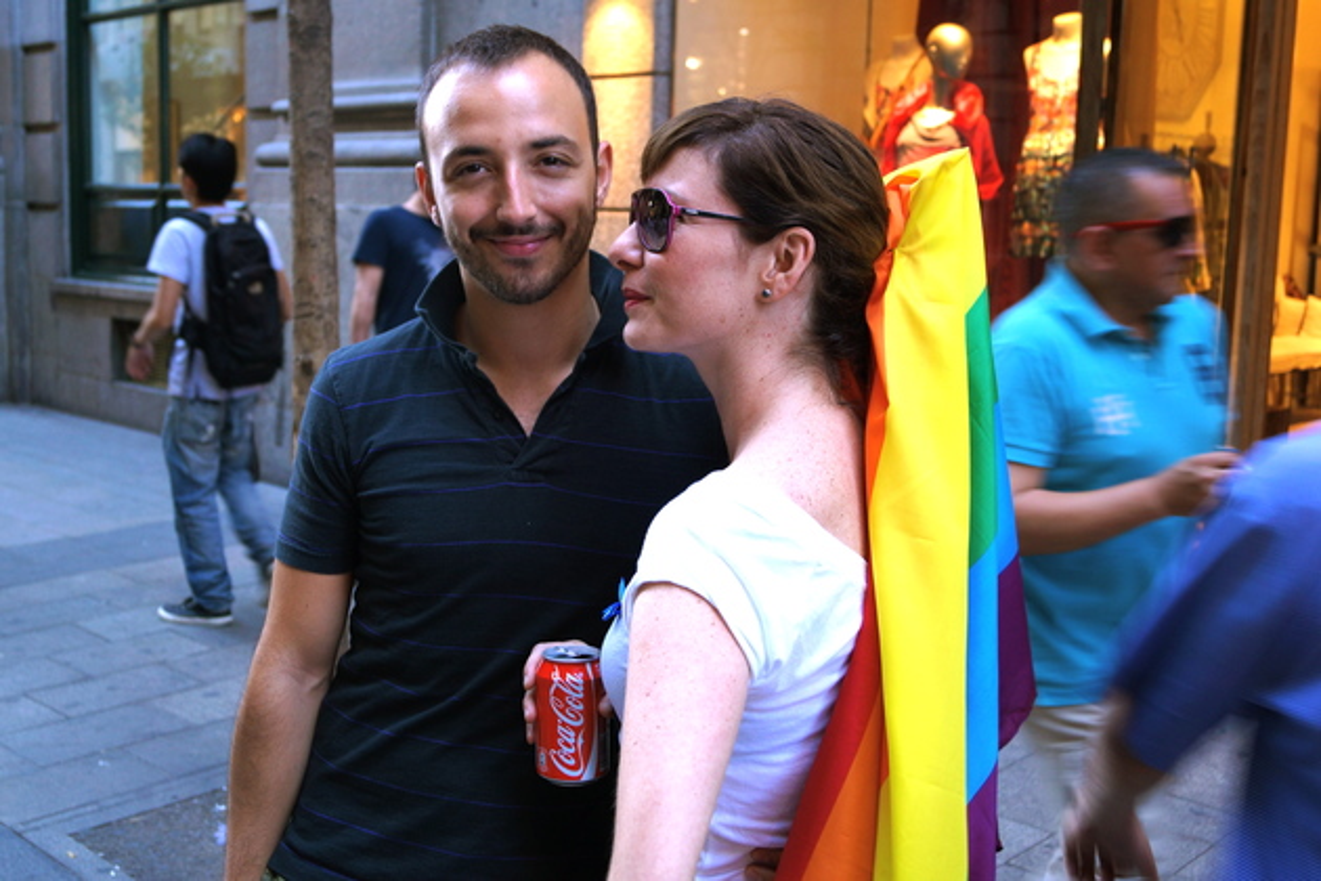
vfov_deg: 36.9
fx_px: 1321
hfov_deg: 53.1
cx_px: 660
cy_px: 440
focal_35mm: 36
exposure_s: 1/40
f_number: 4
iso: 200
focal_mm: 24
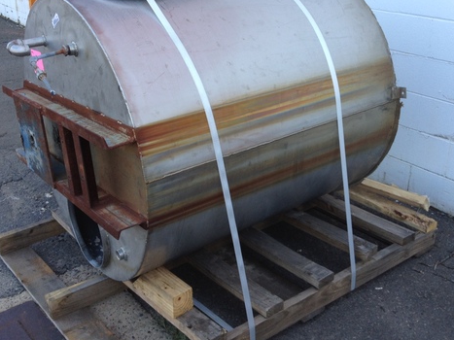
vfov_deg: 32.0
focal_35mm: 45
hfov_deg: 42.1
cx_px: 224
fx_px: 590
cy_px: 131
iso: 64
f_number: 2.4
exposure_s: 1/251
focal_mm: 4.28
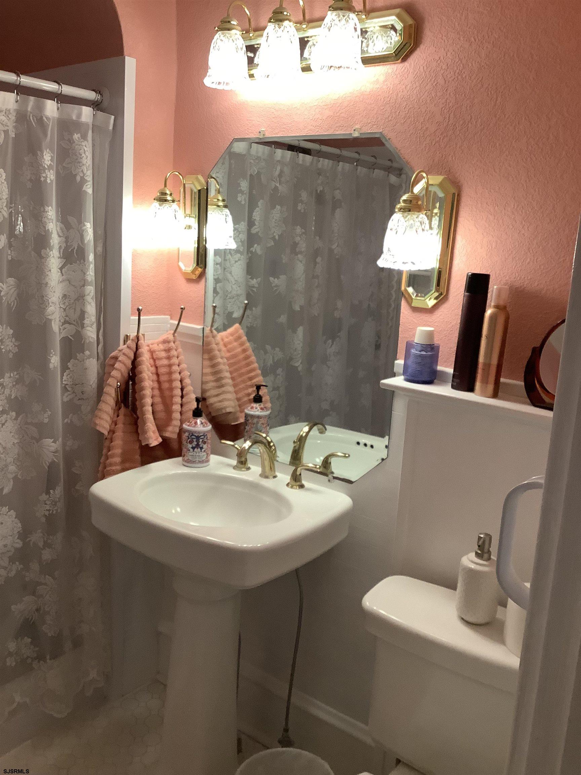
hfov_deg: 45.4
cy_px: 388
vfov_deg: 58.4
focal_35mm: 31
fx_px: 694
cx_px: 290
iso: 125
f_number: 2.4
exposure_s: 1/60
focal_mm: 3.3
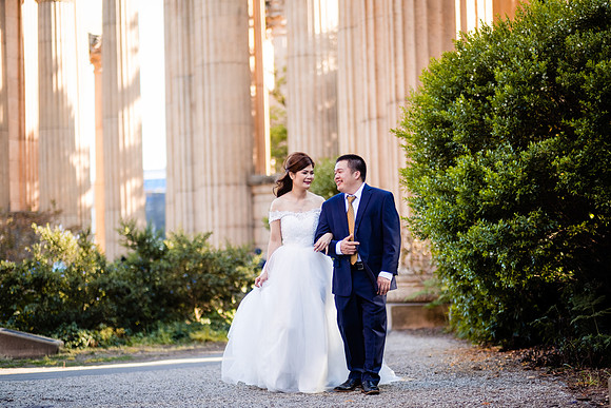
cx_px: 306
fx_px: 1426
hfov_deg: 24.2
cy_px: 204
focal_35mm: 84
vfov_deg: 16.3
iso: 160
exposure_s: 1/640
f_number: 1.2
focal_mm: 56
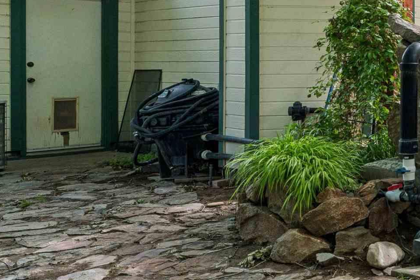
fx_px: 625
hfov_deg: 26.1
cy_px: 67
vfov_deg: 25.0
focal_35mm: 54
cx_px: 646
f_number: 13
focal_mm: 16.8
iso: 400
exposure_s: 1/30
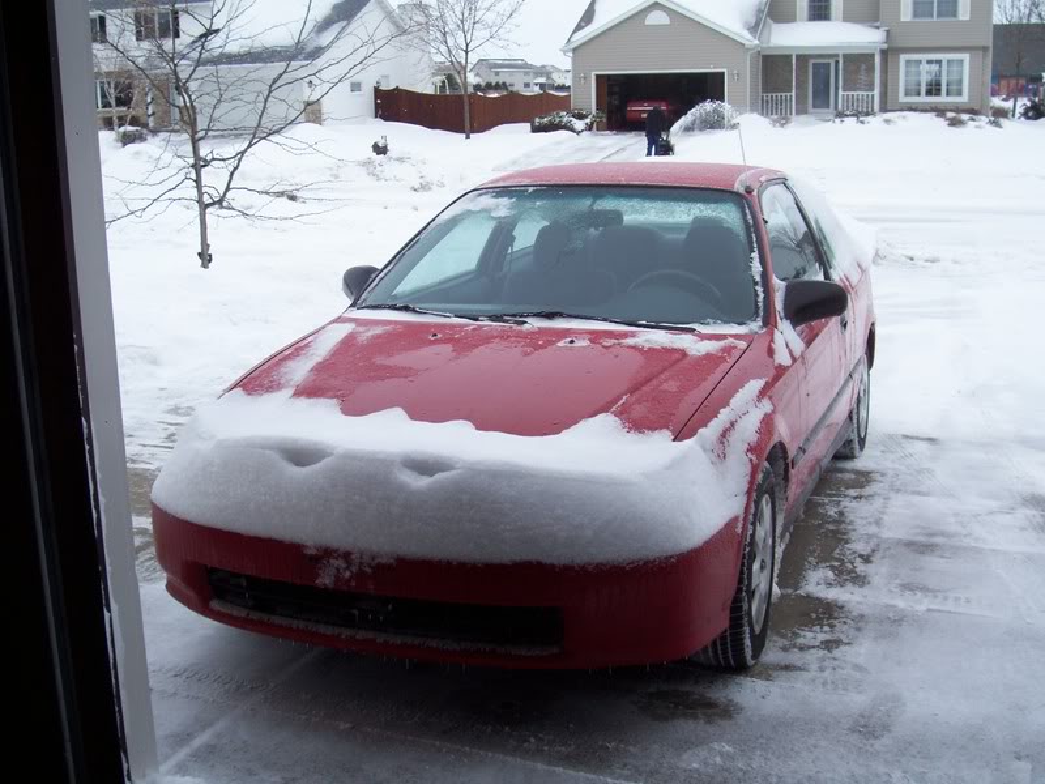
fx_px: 1268
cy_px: 392
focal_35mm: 42
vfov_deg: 34.3
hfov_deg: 44.8
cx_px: 522
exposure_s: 1/694
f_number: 2.9
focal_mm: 7
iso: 80
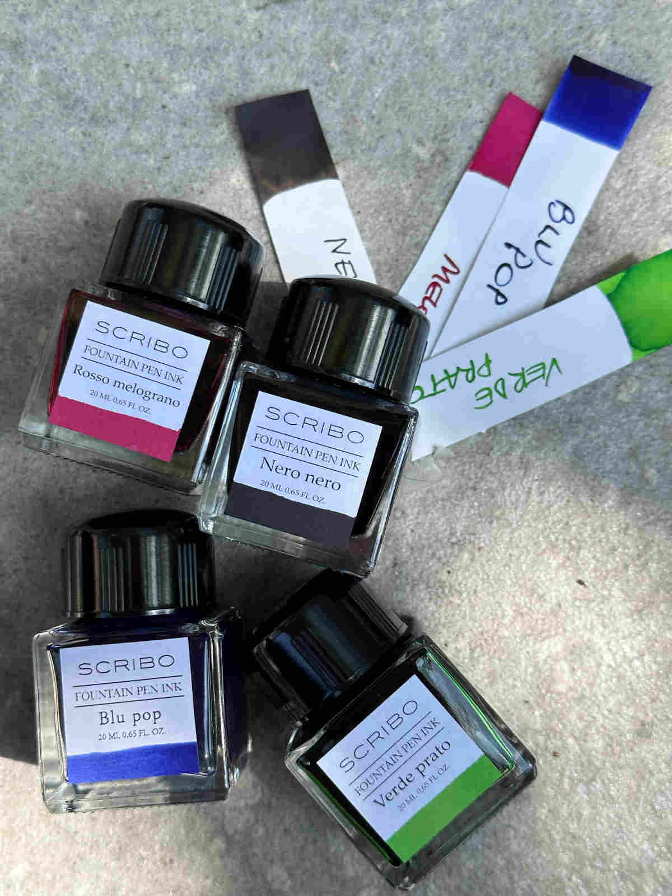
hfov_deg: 30.3
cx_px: 336
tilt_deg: -86.0
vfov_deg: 39.7
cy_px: 448
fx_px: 1243
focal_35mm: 48
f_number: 1.78
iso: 64
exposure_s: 1/1133
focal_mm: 6.86
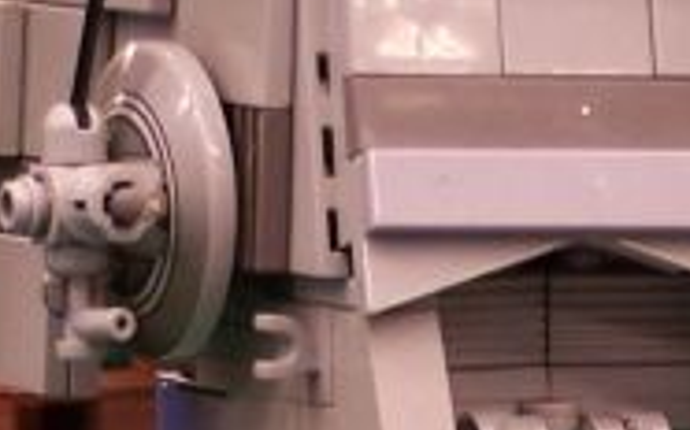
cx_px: 1473
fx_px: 10336
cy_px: 708
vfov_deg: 2.4
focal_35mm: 550
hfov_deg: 3.8
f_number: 3.2
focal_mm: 15.6
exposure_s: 1/2
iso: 80
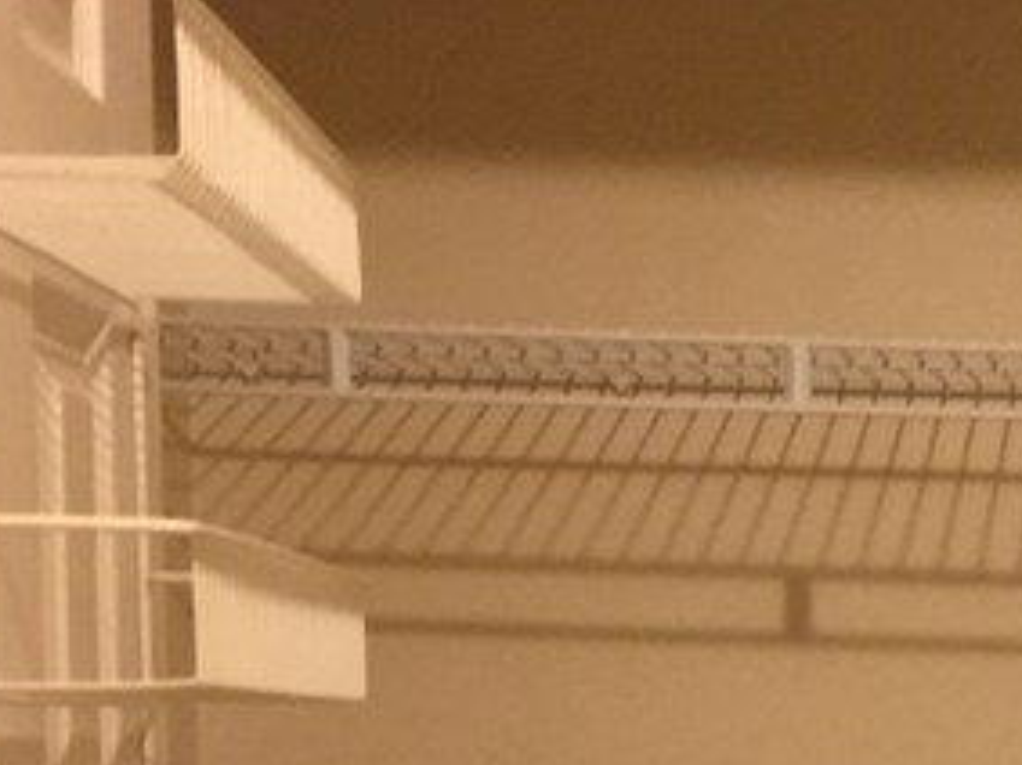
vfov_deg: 13.2
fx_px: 3099
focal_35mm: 105
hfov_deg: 17.8
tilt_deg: -7.9
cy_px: 1180
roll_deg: -2.1
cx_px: 1221
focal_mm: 4.15
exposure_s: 1/10
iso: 125
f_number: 2.2
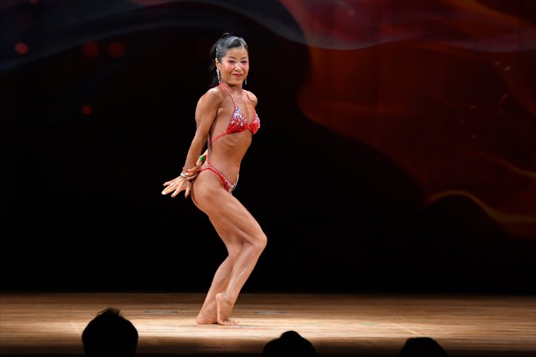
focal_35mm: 270
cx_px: 268
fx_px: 4018
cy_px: 178
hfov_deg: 7.6
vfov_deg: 5.1
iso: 3200
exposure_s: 1/400
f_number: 5.6
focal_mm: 180
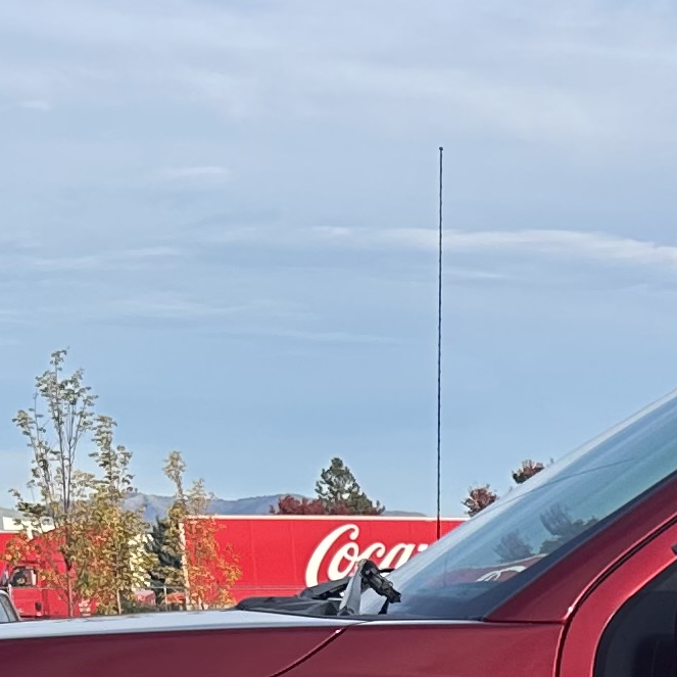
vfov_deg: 12.3
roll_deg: -0.1
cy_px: 1252
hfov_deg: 12.3
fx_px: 2854
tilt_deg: -12.2
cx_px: 1252
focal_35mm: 129
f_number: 1.78
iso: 80
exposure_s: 1/1949
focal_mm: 6.86
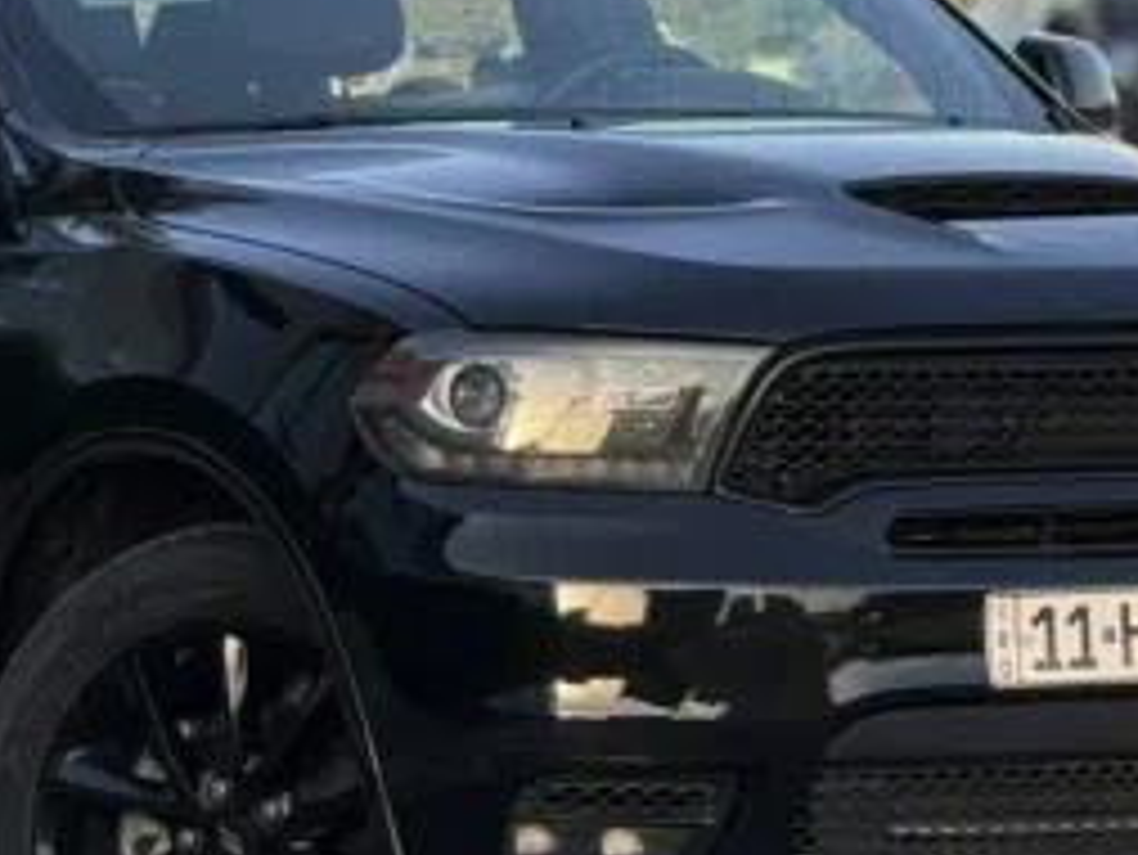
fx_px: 8321
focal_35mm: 253
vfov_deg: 5.9
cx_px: 319
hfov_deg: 7.8
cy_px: 72
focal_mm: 16.89
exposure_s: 1/324
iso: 50
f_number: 2.8
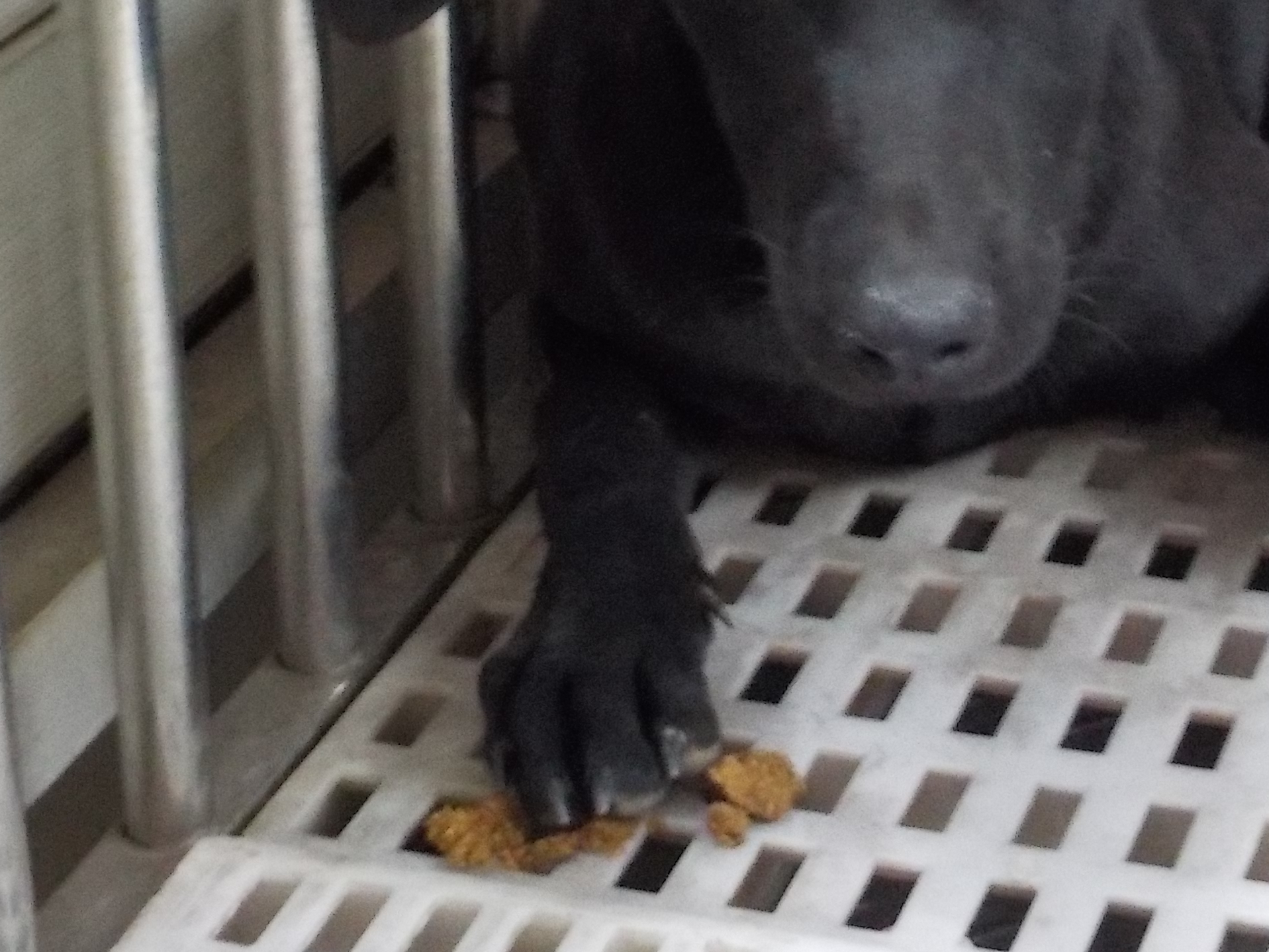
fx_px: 3739
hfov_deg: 19.2
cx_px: 849
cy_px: 200
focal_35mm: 102
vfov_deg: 14.4
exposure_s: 1/8
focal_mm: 6.4
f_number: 4.2
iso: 720
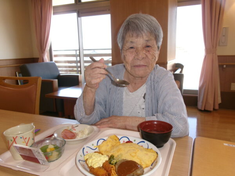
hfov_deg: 63.4
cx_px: 118
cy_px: 88
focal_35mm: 28
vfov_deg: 49.7
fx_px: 190
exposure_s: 1/42
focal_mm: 5.1
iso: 100
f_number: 3.9
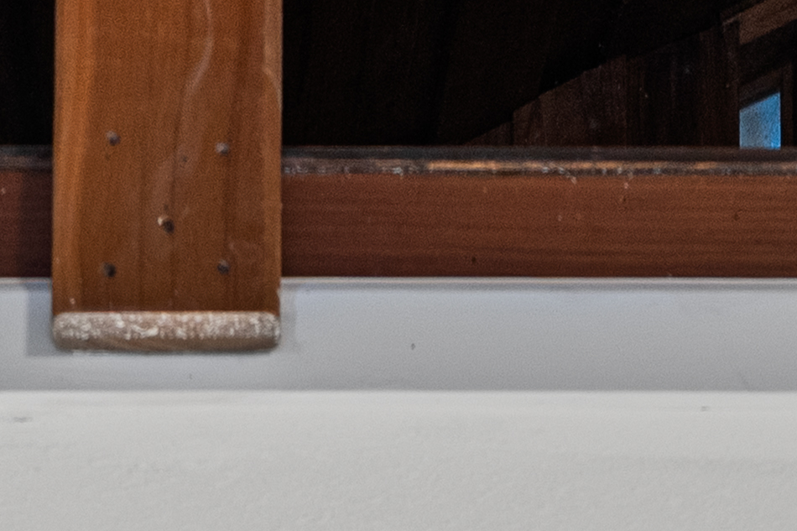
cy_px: 1692
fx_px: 2612
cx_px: 208
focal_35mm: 118
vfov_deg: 9.0
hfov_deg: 17.3
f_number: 4
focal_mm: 16
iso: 320
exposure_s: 1/10
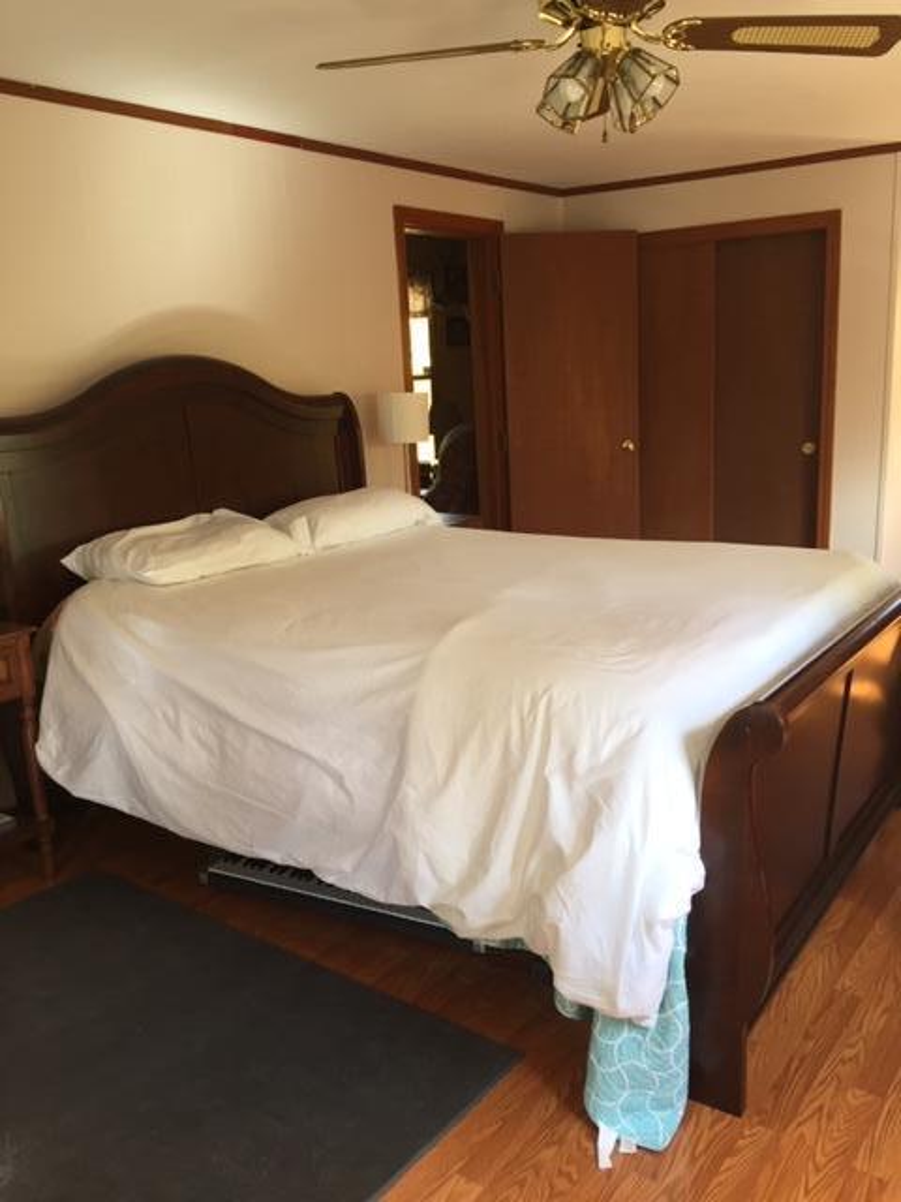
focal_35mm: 29
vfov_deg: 61.7
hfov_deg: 48.2
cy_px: 601
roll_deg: +3.4
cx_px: 450
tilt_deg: -11.7
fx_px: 1006
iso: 32
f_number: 2.2
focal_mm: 4.15
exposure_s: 1/40
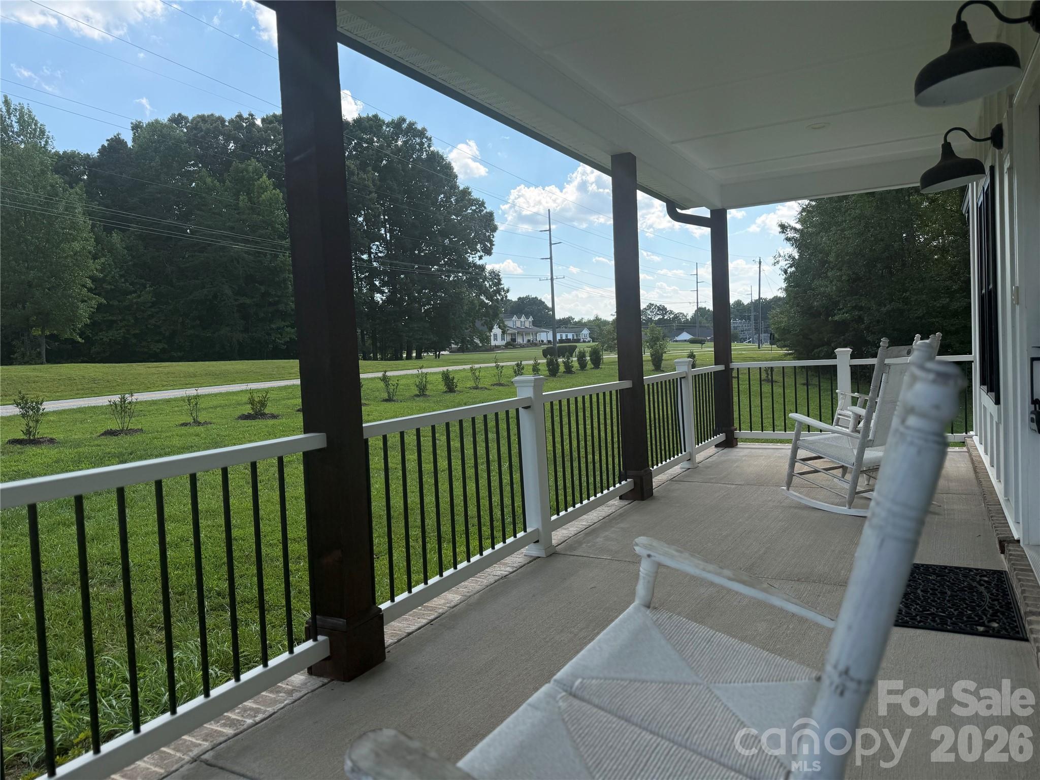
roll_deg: +2.7
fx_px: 721
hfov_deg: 71.6
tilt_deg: -3.4
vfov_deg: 56.8
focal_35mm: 24
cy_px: 390
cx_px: 520
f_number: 1.78
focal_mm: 6.76
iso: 80
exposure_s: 1/4405
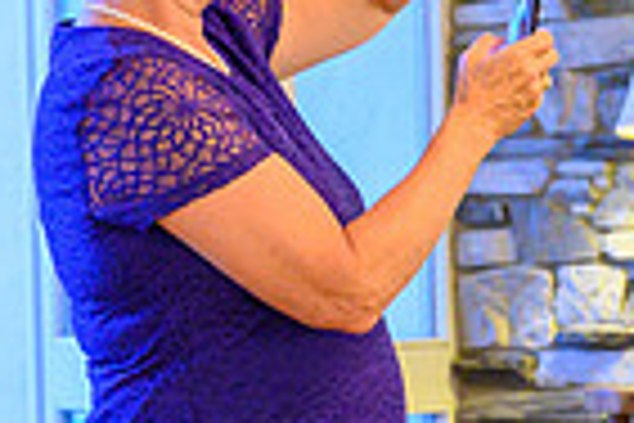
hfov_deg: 10.0
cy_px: 454
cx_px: 917
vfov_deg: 6.8
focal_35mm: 201
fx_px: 3540
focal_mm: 49
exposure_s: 1/50
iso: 2800
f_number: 3.5
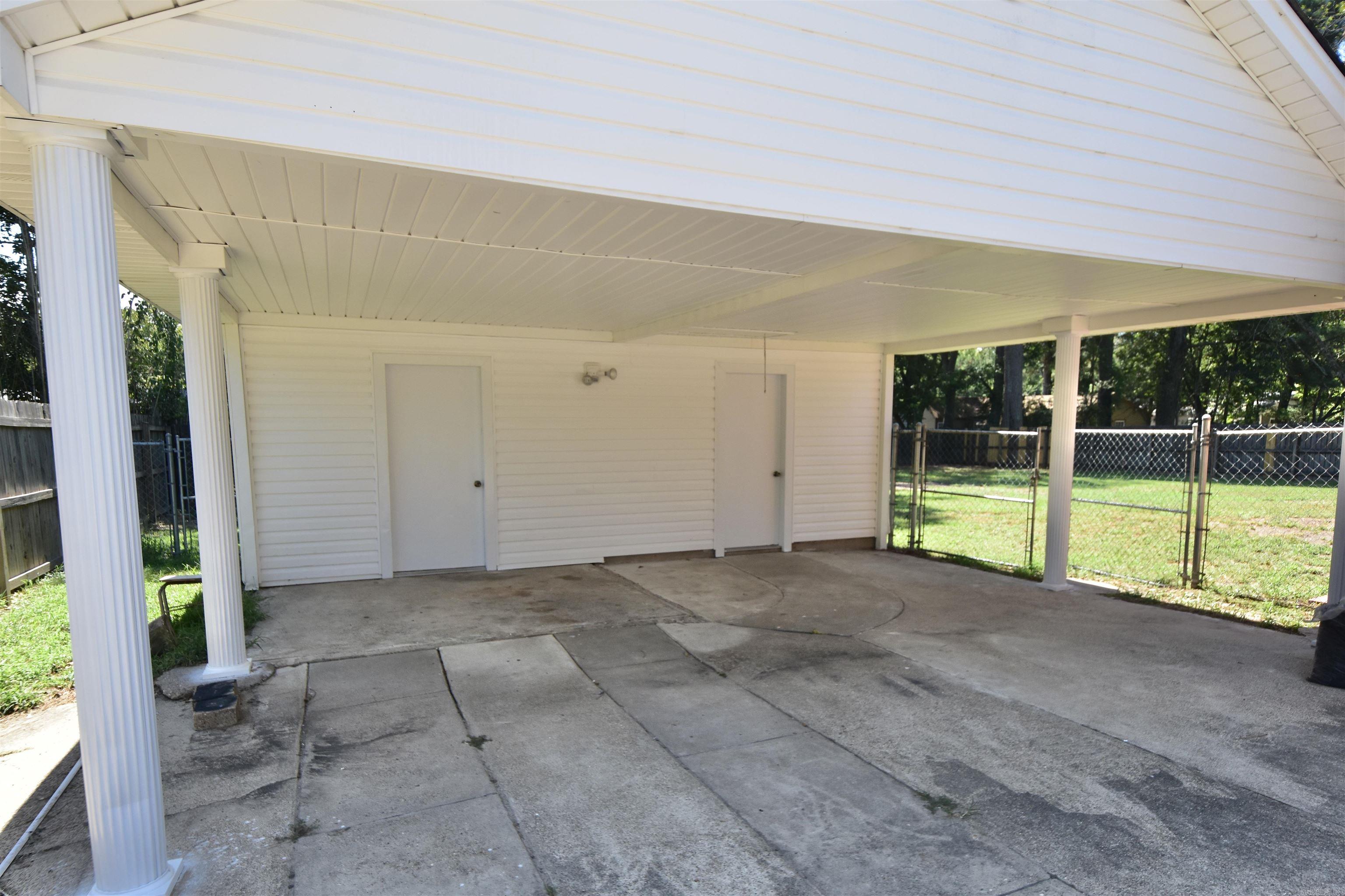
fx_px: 785
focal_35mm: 21
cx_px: 672
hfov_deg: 81.2
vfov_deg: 59.5
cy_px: 448
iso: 400
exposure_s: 1/200
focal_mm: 14
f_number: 10
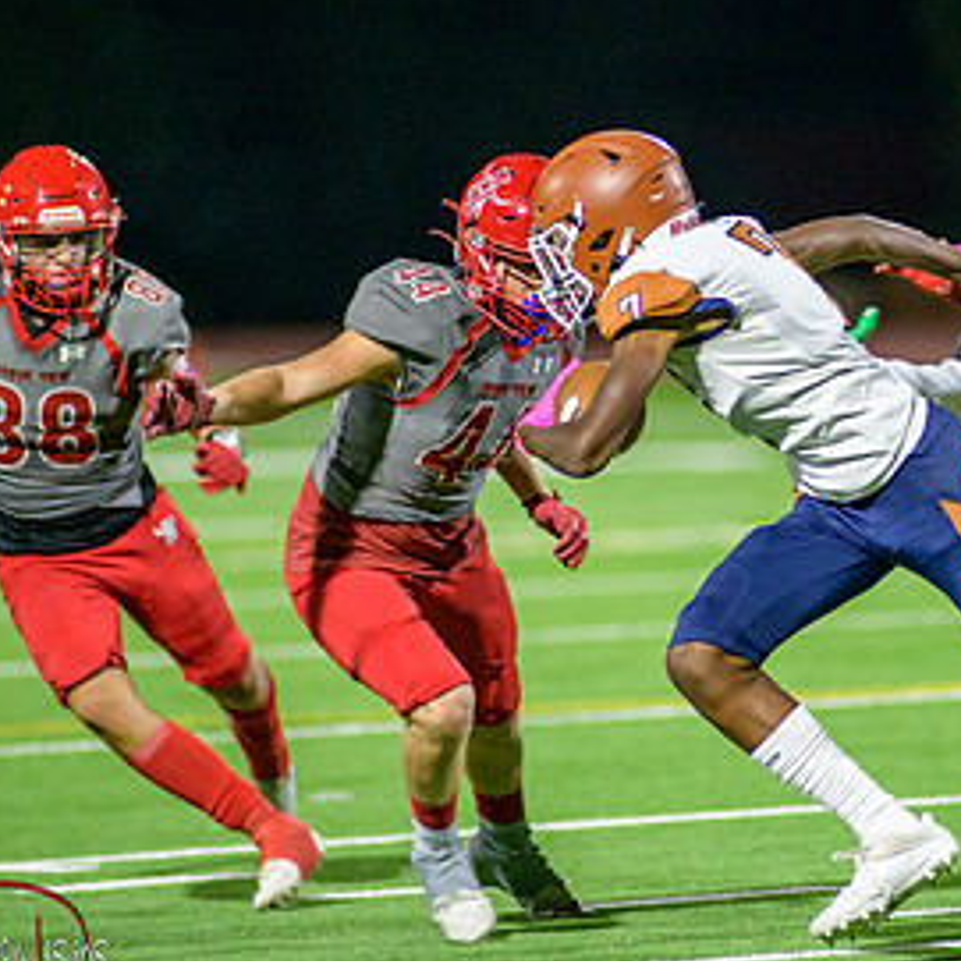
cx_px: 787
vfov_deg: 3.2
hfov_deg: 3.2
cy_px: 431
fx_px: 17149
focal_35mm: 546
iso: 2000
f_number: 2.8
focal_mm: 300
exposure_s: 1/500
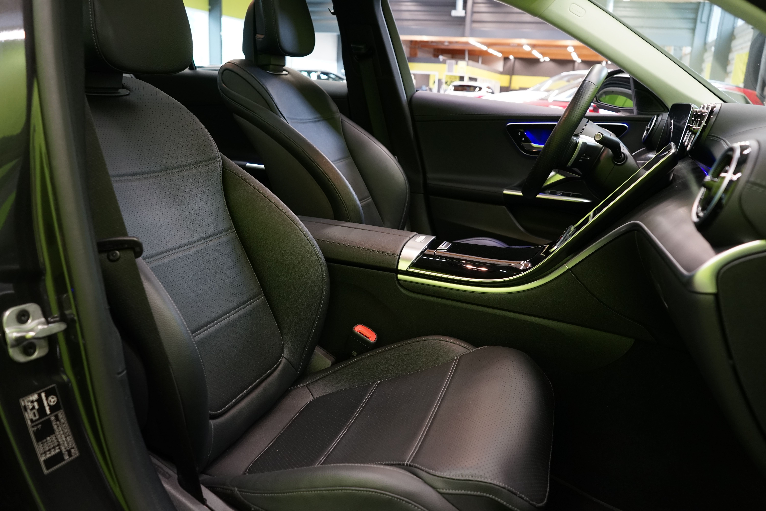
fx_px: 617
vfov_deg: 45.0
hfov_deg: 63.7
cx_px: 383
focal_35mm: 29
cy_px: 256
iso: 1250
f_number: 5
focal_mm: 29
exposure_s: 1/20
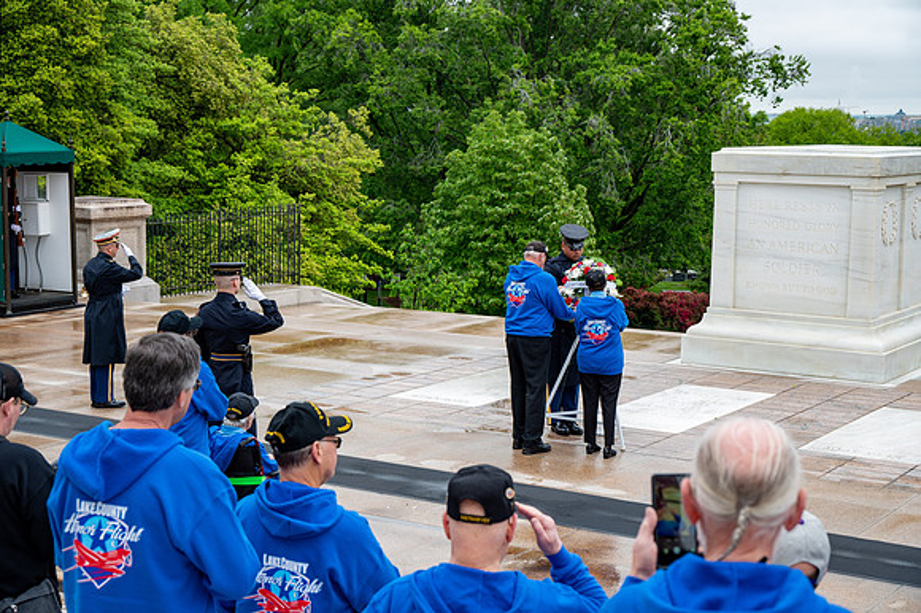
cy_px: 306
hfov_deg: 34.5
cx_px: 460
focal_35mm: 58
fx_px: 1483
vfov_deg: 23.4
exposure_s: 1/100
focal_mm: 58
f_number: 6.3
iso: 125
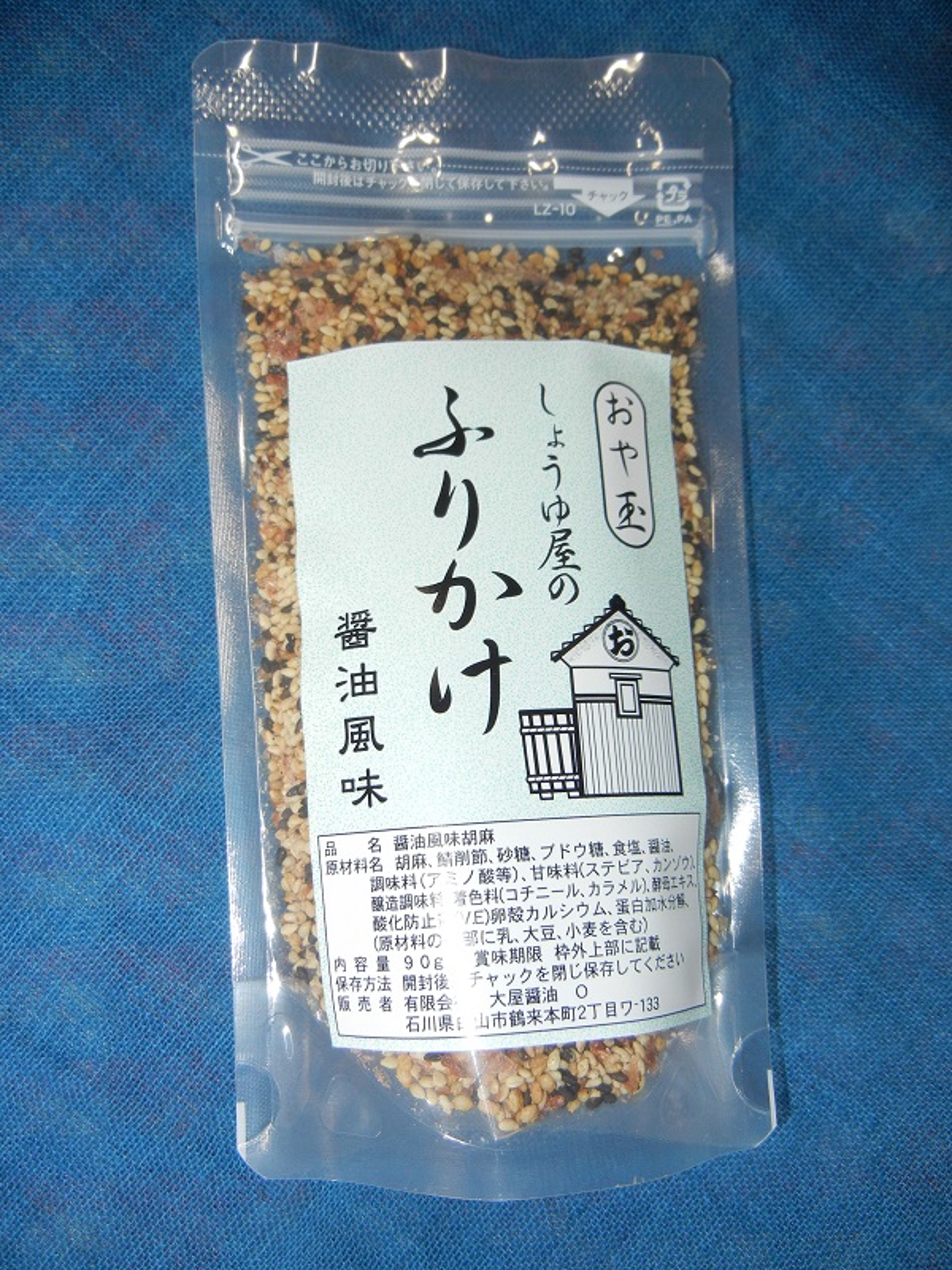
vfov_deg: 60.0
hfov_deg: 46.8
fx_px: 1100
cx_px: 476
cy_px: 635
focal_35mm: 30
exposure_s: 1/30
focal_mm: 5.4
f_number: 3.5
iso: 200
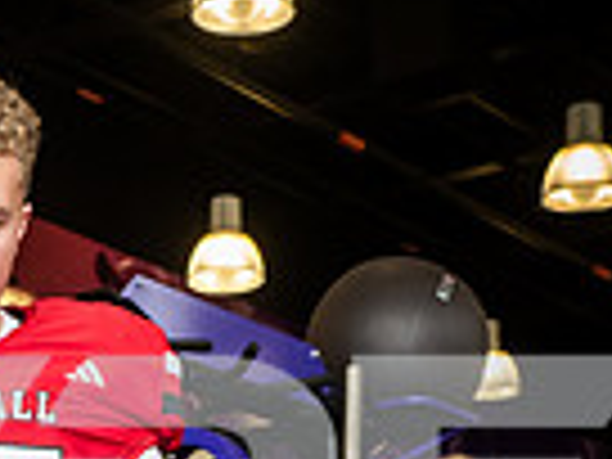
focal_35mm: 146
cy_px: 814
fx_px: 2581
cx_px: -4
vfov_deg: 9.7
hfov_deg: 13.3
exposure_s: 1/250
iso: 500
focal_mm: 46
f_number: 5.6
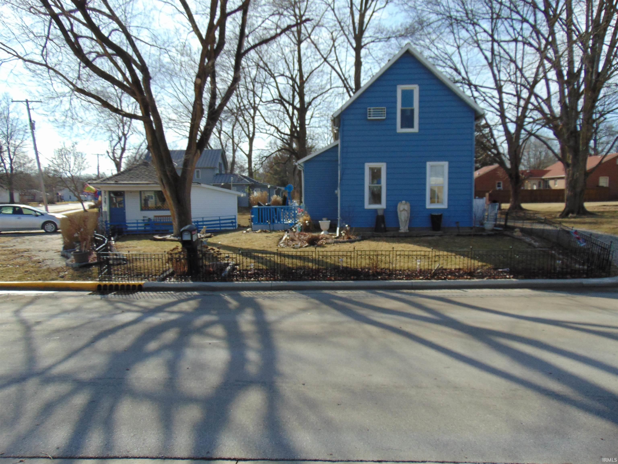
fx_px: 446
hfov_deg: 69.4
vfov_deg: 54.9
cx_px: 309
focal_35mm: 25
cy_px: 232
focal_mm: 4.5
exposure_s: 1/1000
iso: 80
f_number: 3
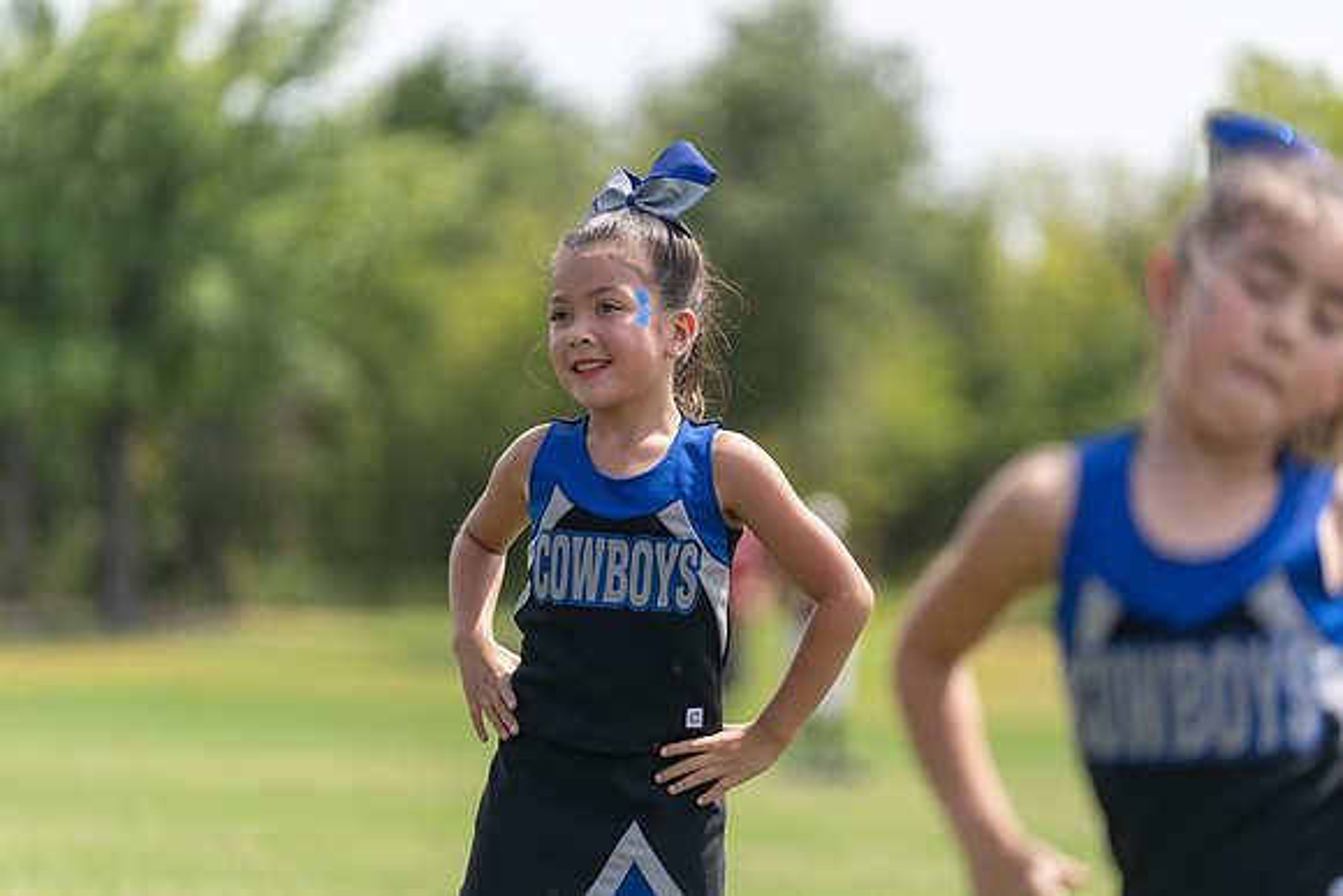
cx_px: 672
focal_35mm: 171
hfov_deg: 12.0
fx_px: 6380
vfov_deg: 8.0
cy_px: 448
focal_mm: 171
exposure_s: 1/1250
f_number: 2.8
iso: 100
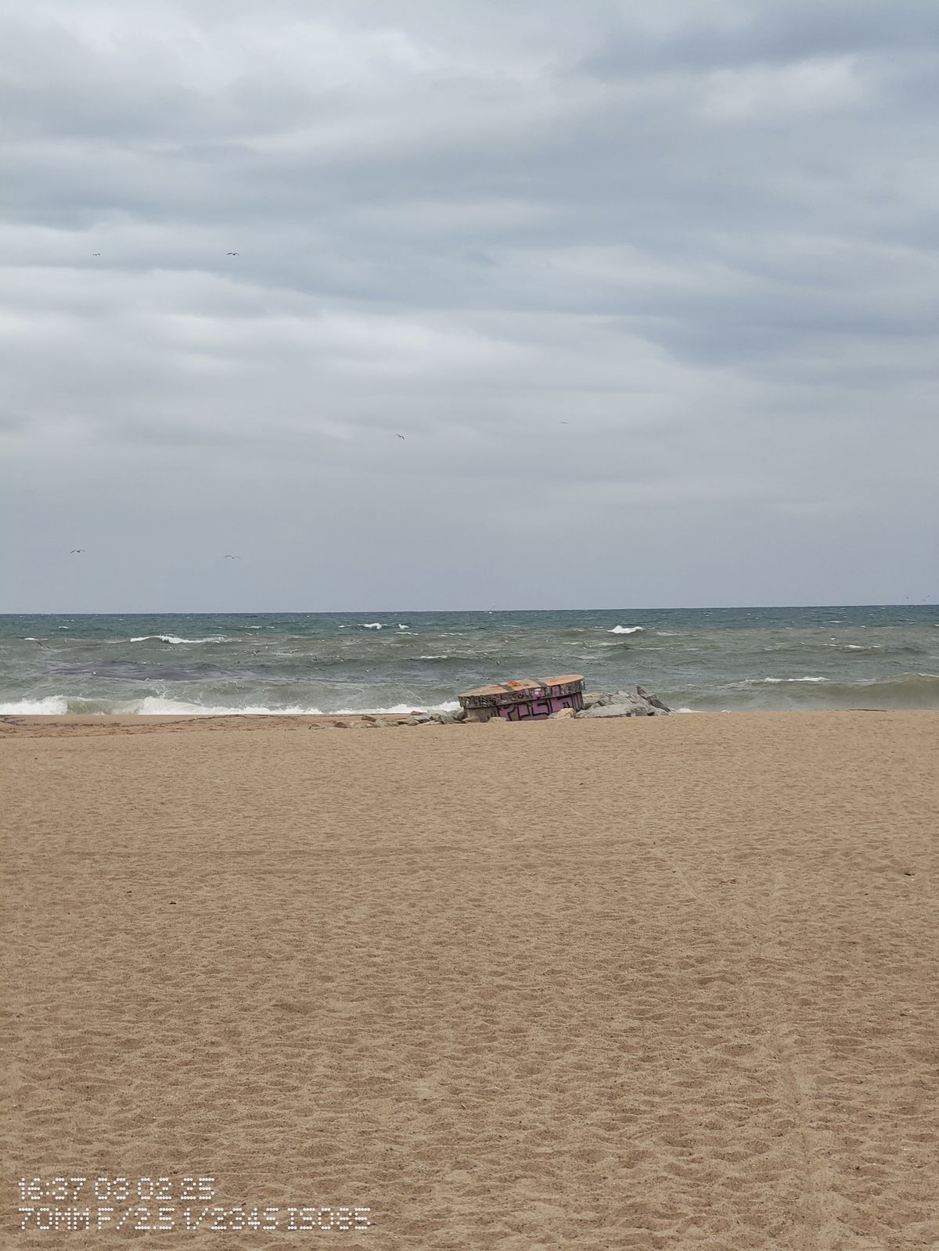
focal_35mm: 70
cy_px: 626
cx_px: 470
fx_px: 2532
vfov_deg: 27.8
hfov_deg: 21.0
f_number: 2.55
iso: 85
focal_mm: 13.3
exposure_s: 1/234
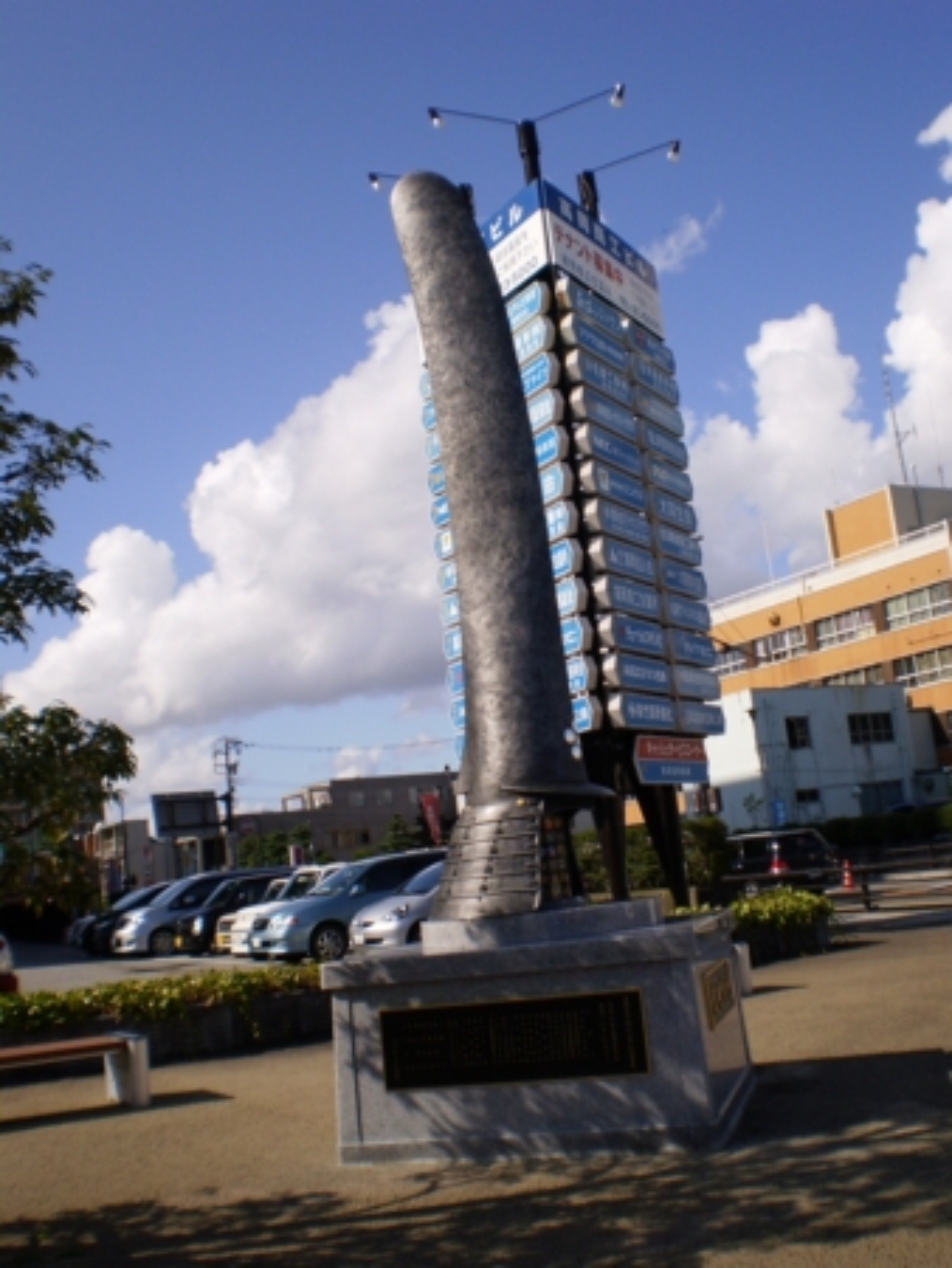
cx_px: 476
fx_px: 1319
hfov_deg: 39.7
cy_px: 634
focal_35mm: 36
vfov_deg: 51.3
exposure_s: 1/1250
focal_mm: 6.3
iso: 100
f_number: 4.6
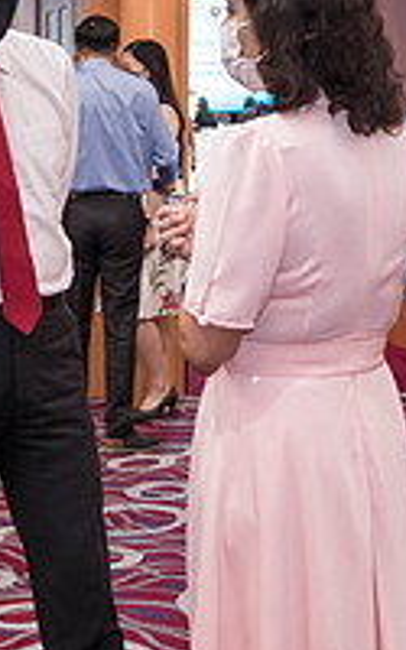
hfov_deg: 11.4
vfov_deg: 18.2
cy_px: 232
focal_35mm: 114
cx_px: 58
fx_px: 2018
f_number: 1.7
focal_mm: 18
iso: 1600
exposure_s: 1/125
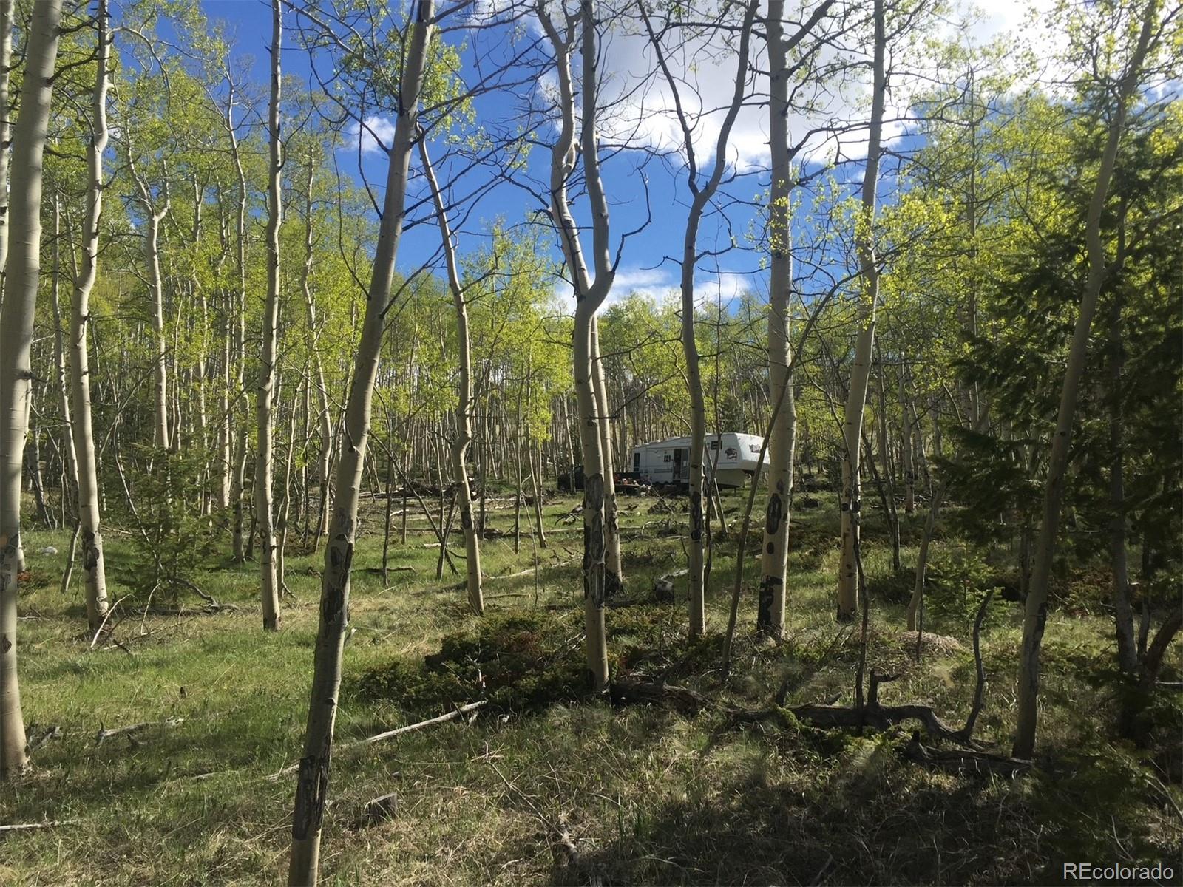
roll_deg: -2.6
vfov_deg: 48.2
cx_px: 592
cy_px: 444
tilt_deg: +6.5
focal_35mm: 29
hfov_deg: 61.7
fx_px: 991
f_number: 2.2
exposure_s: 1/1522
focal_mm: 4.15
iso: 32
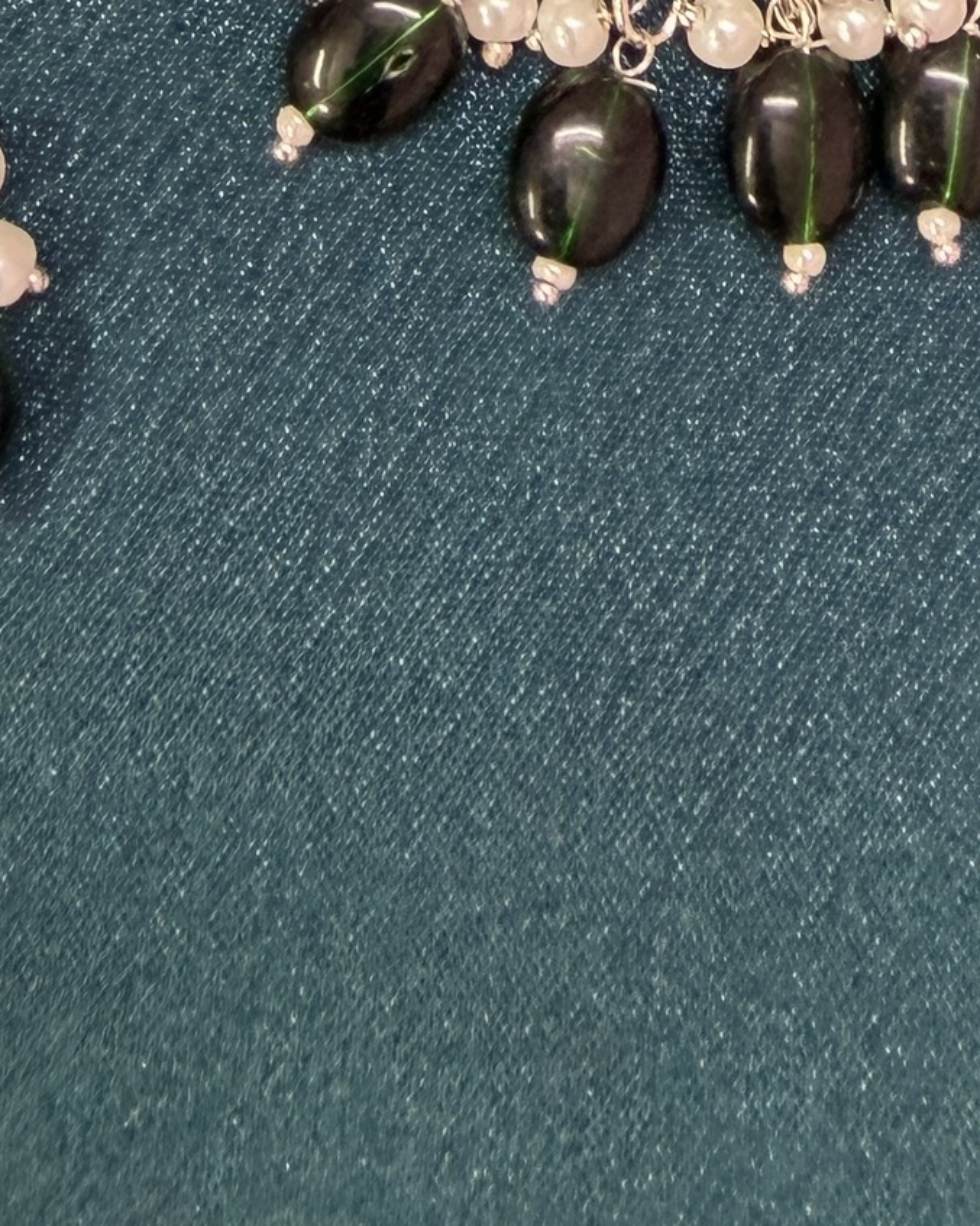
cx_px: 178
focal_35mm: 83
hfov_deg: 18.3
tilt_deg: -75.1
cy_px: -635
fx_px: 3011
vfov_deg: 19.8
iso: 320
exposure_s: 1/50
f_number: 2.2
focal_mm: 2.22
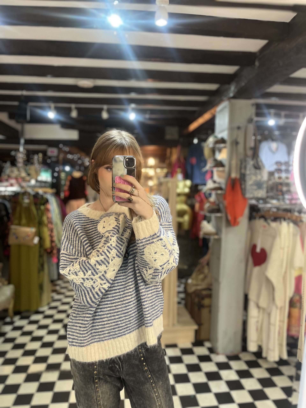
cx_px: 153
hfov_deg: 53.1
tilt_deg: -12.1
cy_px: 204
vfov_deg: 67.3
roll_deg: -1.4
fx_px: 306
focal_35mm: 26
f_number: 1.6
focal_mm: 5.1
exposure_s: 1/50
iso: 100
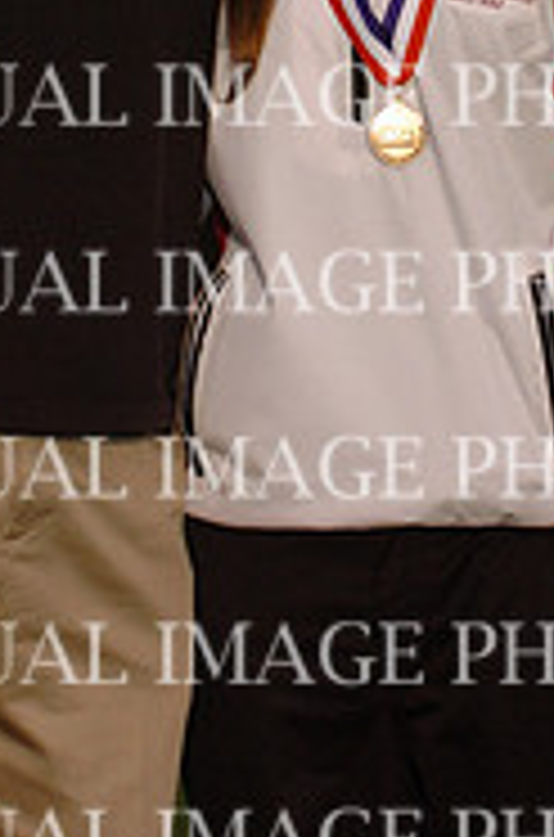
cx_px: 428
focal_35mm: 327
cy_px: 4
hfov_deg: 4.2
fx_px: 7590
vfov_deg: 6.3
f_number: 11
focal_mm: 90
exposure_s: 1/250
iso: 400
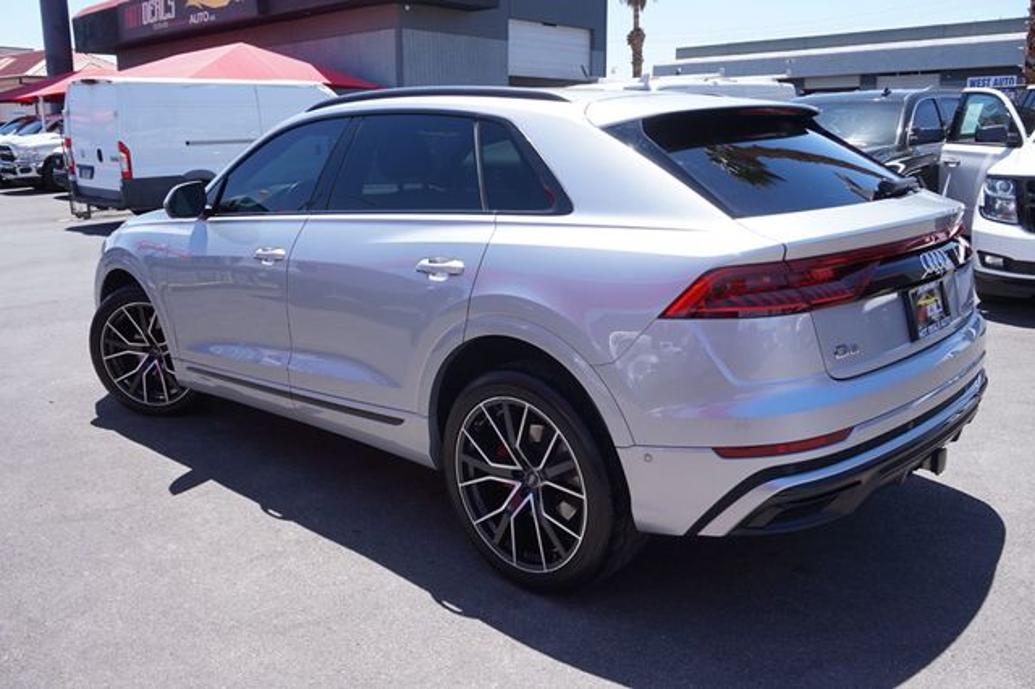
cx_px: 518
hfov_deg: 62.0
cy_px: 344
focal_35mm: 30
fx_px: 862
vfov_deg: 43.6
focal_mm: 20
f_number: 9
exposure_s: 1/100
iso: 100
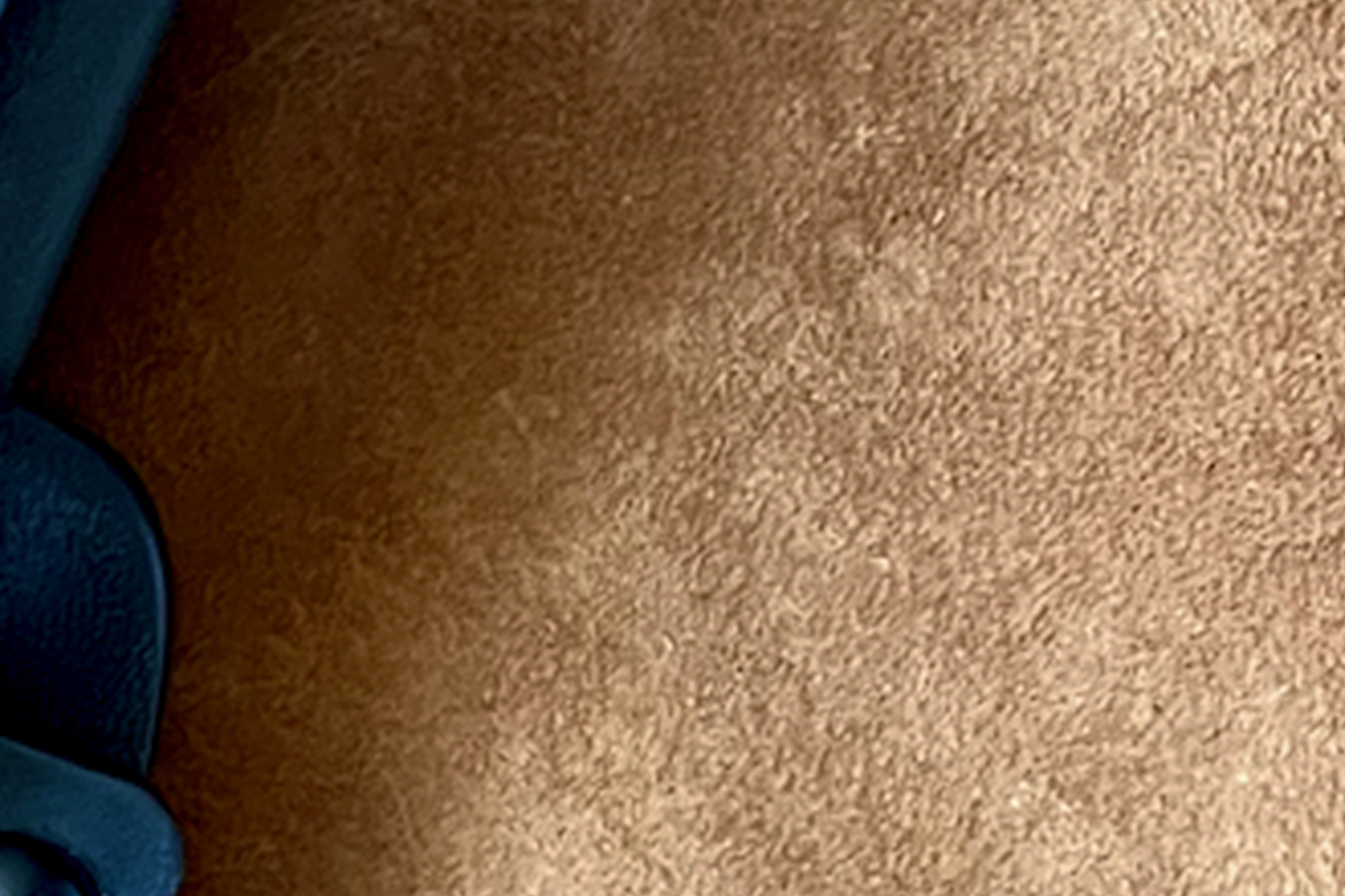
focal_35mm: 331
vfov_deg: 4.2
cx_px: -257
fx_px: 12366
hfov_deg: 6.2
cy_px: 554
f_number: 2.8
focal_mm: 9
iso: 500
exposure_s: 1/71
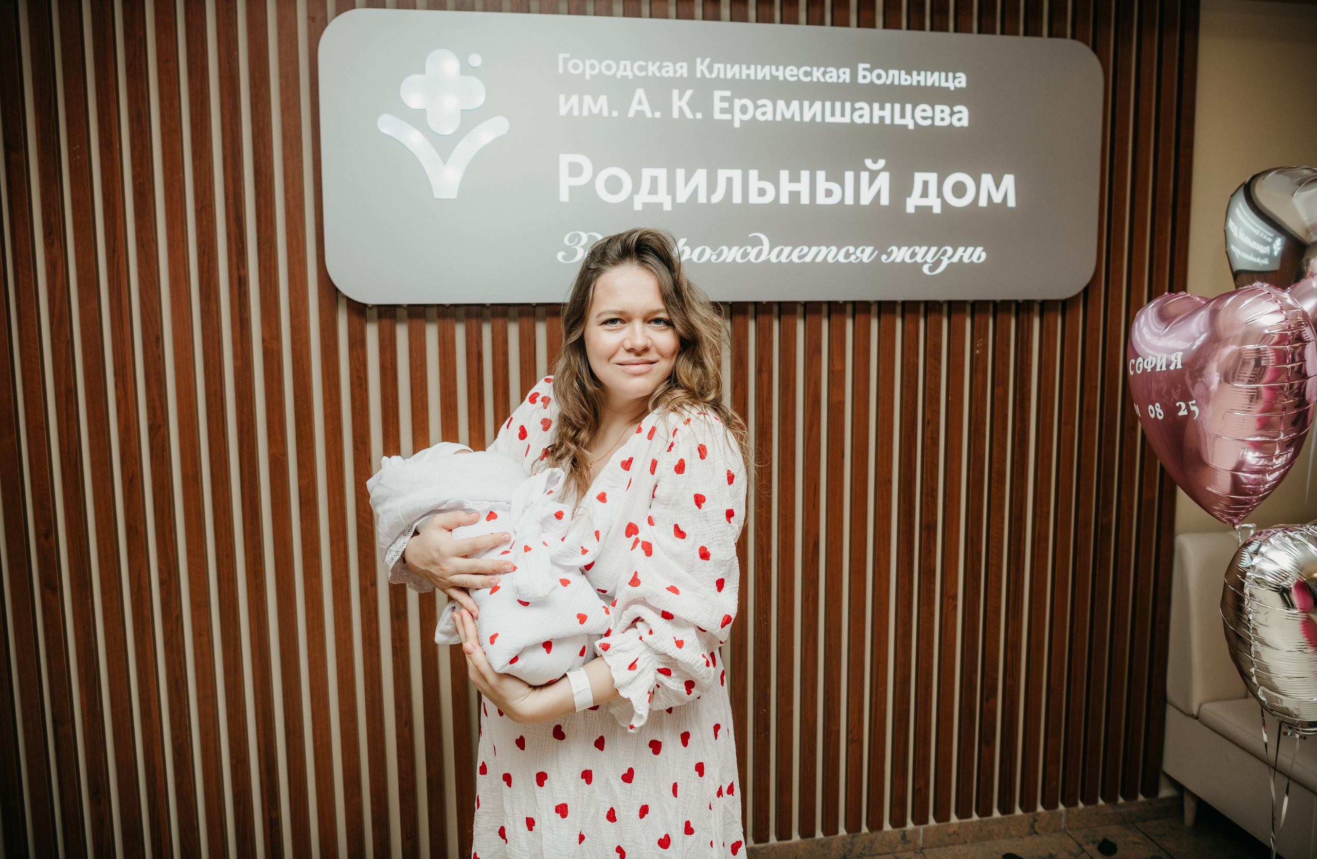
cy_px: 413
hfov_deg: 64.7
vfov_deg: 44.8
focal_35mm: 29
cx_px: 669
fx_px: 1040
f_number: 4
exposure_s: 1/160
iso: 200
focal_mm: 28
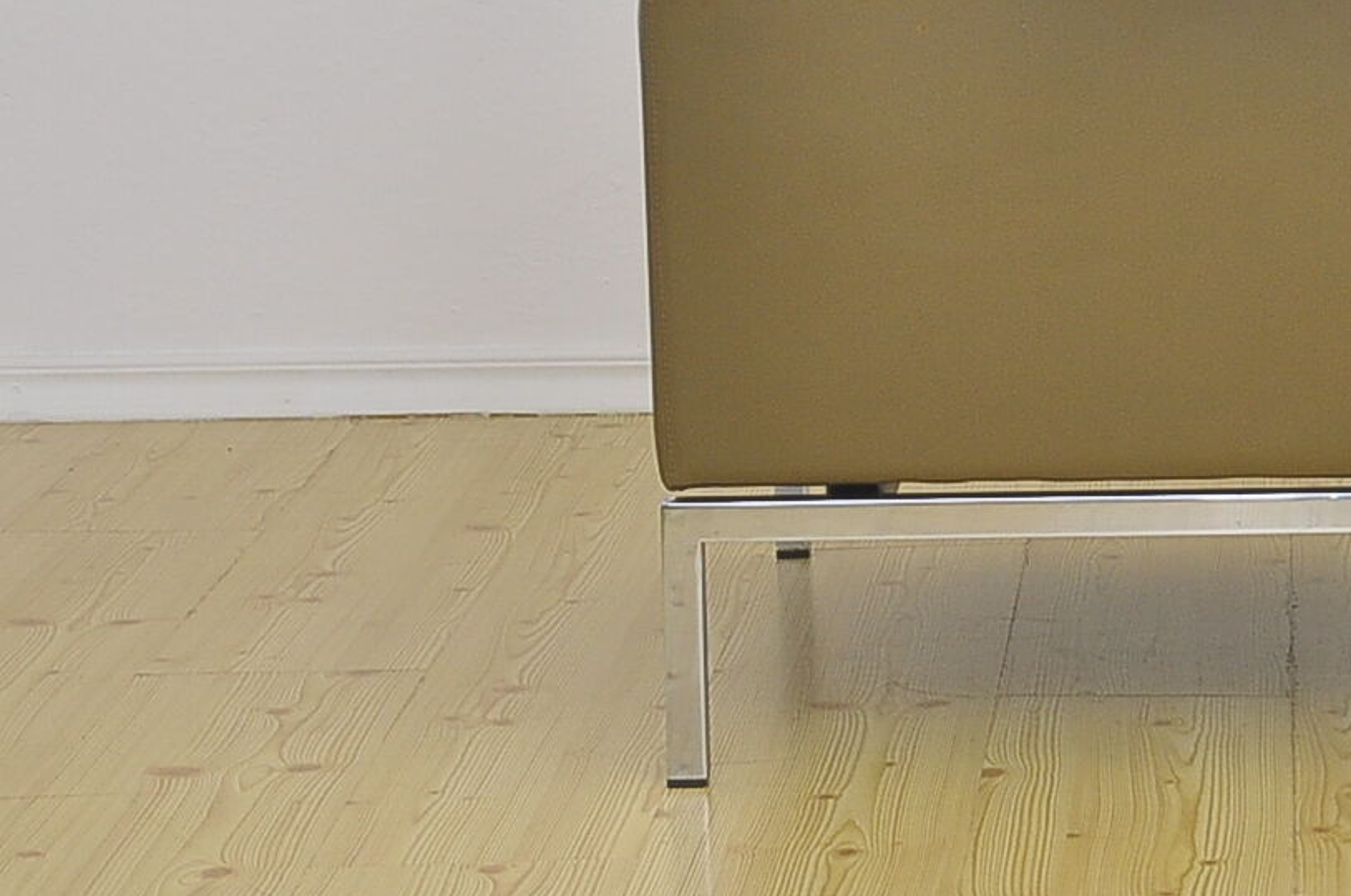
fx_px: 6220
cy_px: 105
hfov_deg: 12.3
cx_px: 1275
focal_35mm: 166
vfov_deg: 8.2
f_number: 4.8
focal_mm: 42
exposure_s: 1/200
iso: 400
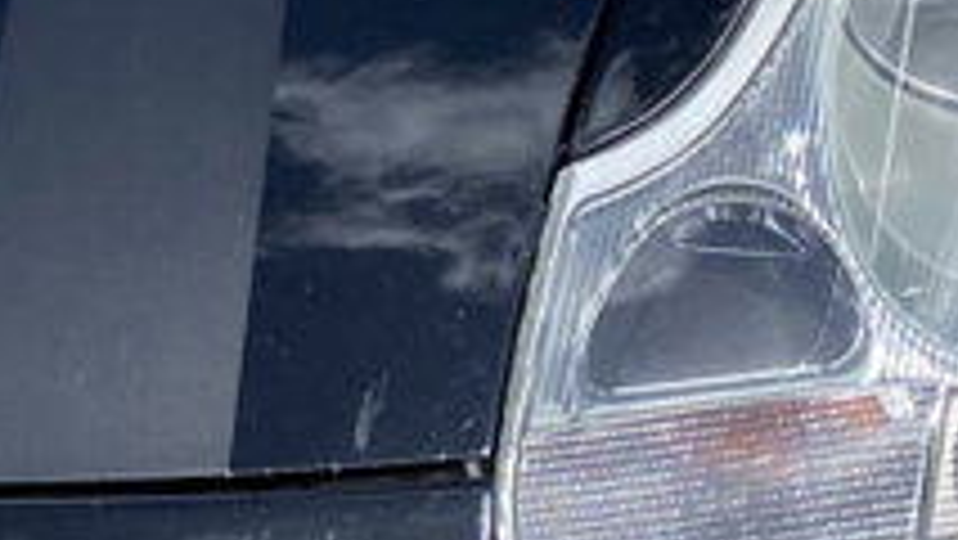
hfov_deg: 15.4
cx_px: -90
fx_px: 3456
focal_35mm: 136
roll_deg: +2.6
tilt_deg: -24.0
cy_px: -360
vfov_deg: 8.6
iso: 32
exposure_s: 1/2513
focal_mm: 4.25
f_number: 1.8
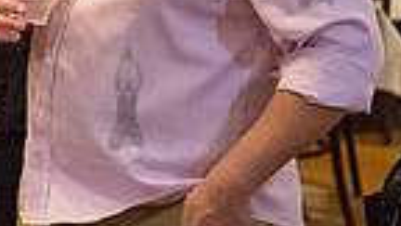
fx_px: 1956
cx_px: -213
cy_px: -11
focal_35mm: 184
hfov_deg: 11.2
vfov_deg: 6.6
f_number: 3.2
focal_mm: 35
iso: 3200
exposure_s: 1/320
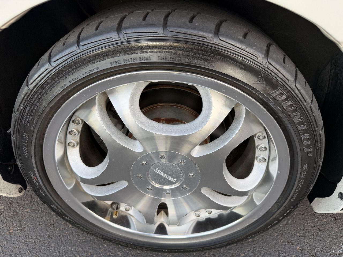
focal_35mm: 24
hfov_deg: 71.6
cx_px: 172
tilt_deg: -40.5
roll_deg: +0.1
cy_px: 128
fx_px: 238
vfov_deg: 56.8
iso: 80
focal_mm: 6.76
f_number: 1.78
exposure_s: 1/173
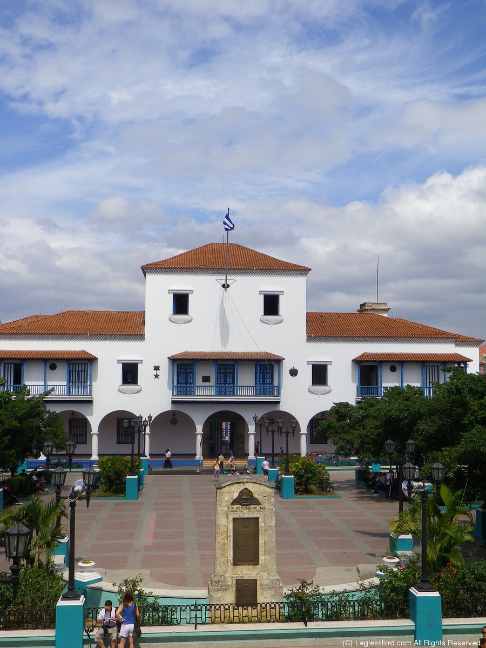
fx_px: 768
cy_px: 324
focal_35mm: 41
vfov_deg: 45.8
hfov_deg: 35.1
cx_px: 243
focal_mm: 7.3
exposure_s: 1/160
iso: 80
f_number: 10
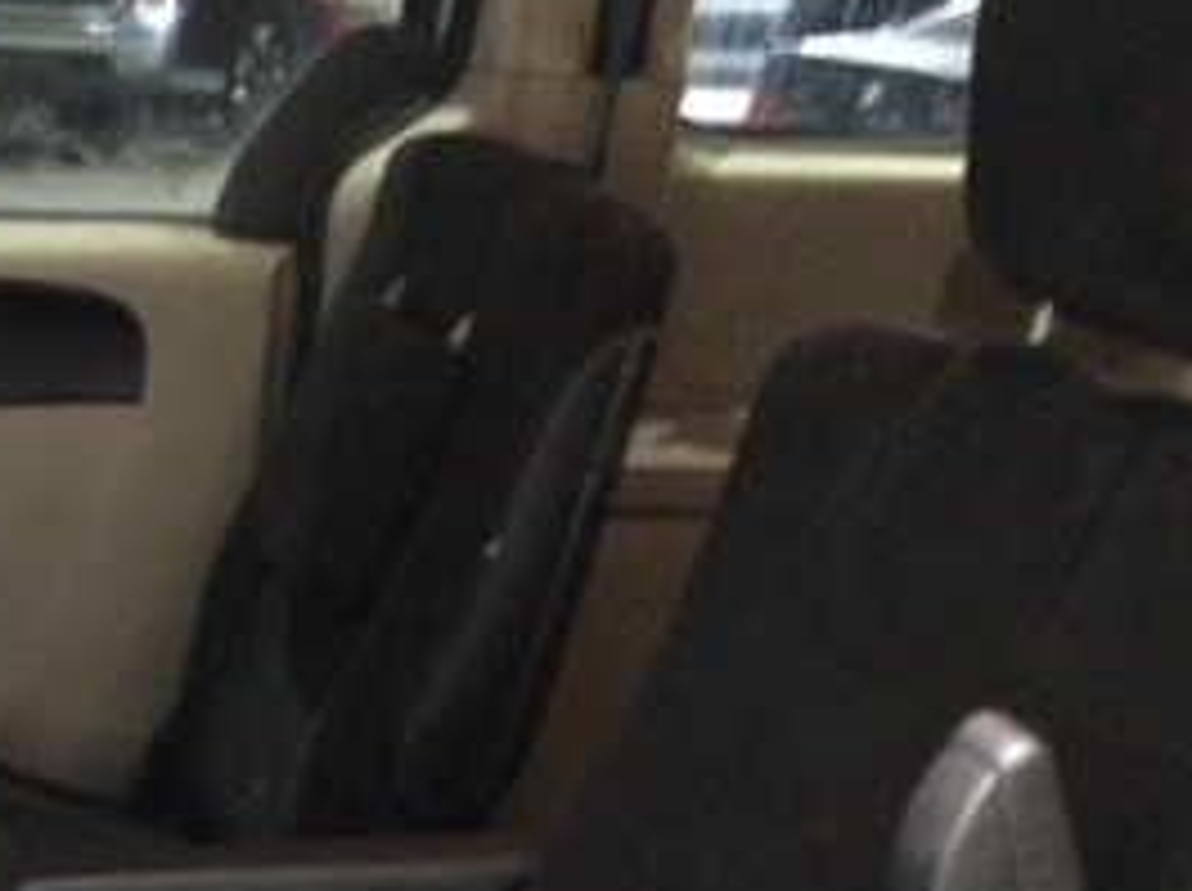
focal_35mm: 75
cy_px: 814
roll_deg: -5.0
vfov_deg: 19.2
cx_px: 153
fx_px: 2579
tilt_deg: -19.1
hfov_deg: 25.3
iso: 640
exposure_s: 1/15
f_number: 2.4
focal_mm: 3.3
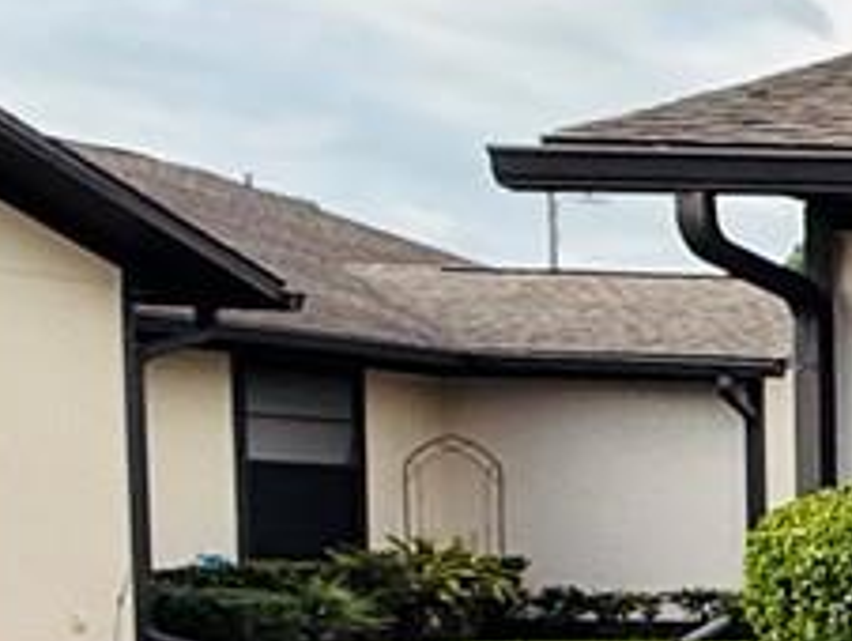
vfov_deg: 14.6
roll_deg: -0.2
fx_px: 2439
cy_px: 705
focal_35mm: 99
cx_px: 2311
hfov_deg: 12.6
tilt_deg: -3.0
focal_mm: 2.22
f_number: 2.2
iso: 50
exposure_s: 1/631
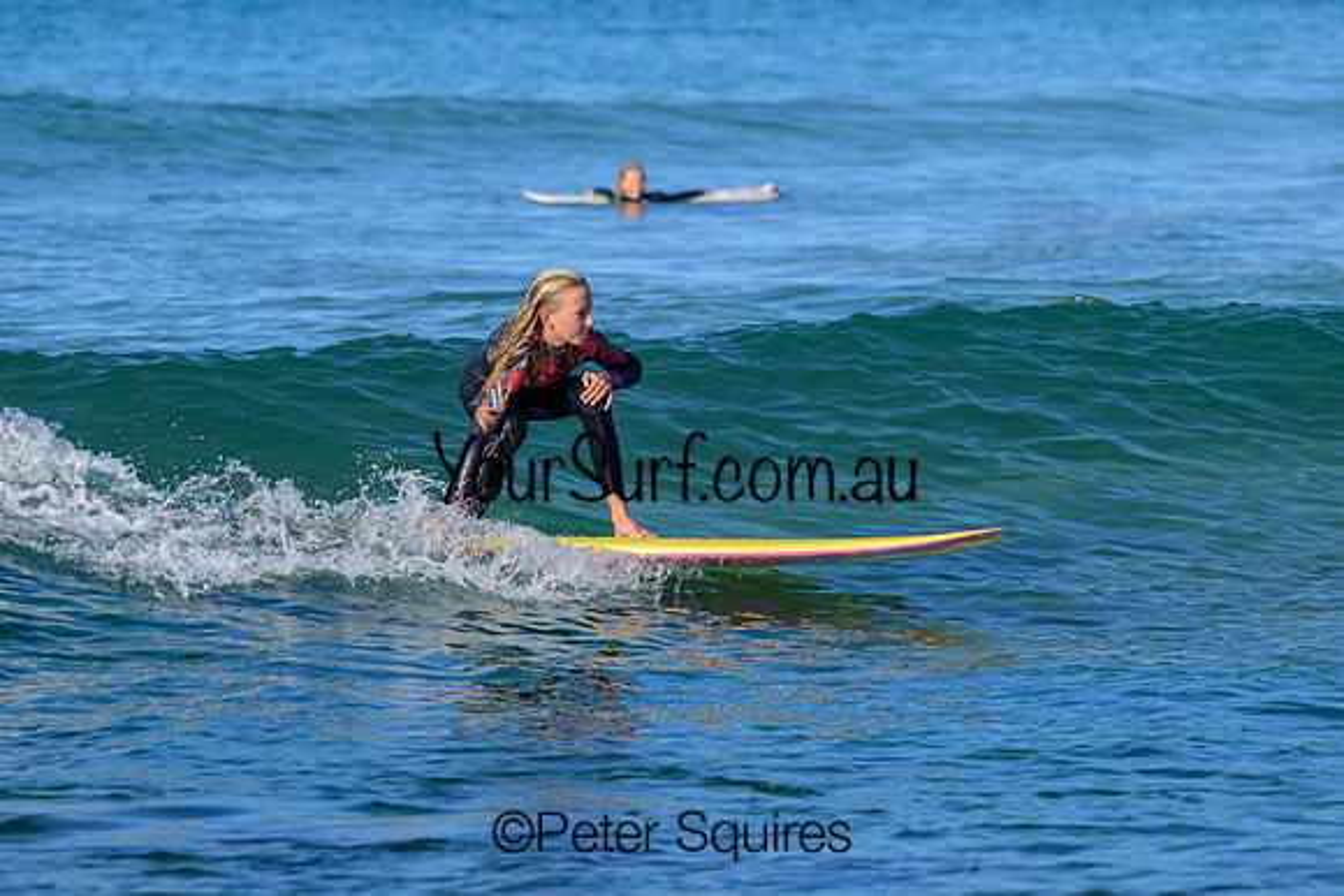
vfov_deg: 3.4
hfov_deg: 5.2
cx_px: 749
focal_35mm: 399
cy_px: 328
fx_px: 14889
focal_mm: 290
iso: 280
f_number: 7.1
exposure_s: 1/1600
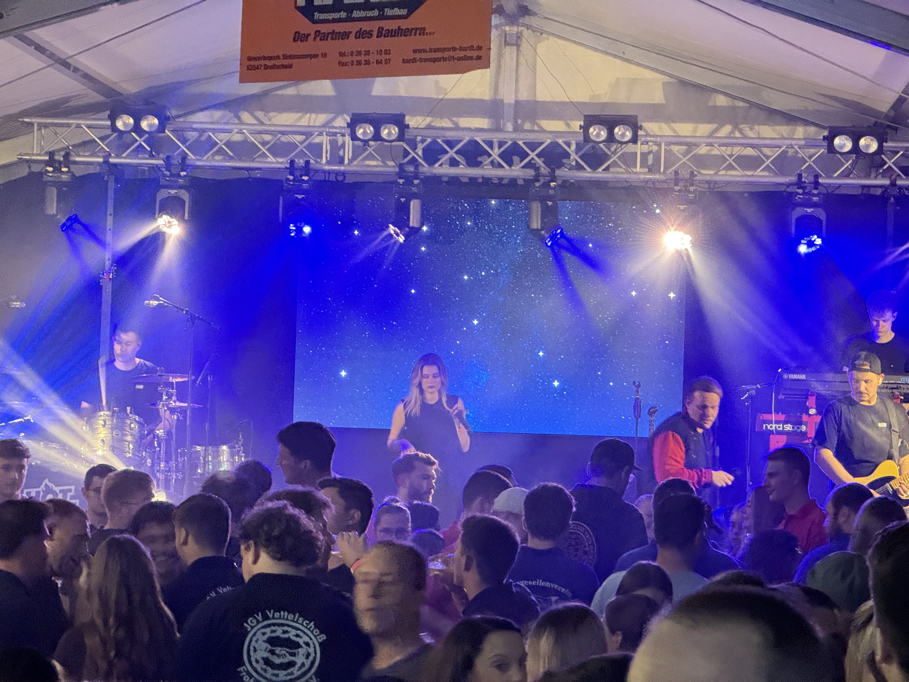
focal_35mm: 120
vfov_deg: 12.3
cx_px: 454
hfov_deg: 16.4
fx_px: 3151
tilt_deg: +3.2
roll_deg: -1.8
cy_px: 341
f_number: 2.8
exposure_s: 1/33
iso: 1250
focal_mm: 15.66
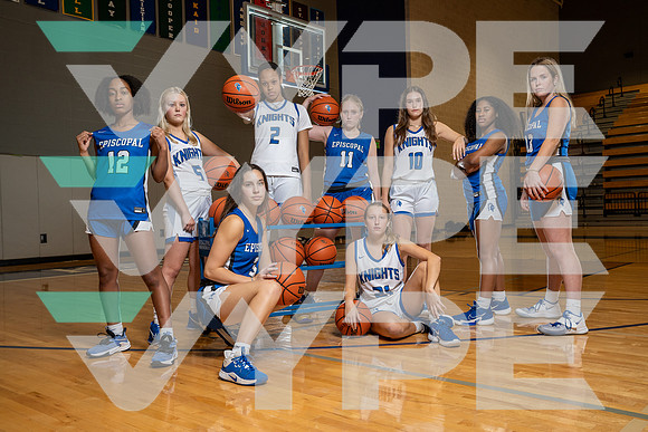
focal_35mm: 33
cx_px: 324
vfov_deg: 40.0
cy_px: 216
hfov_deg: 57.2
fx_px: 594
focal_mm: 33
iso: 500
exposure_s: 1/125
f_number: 8
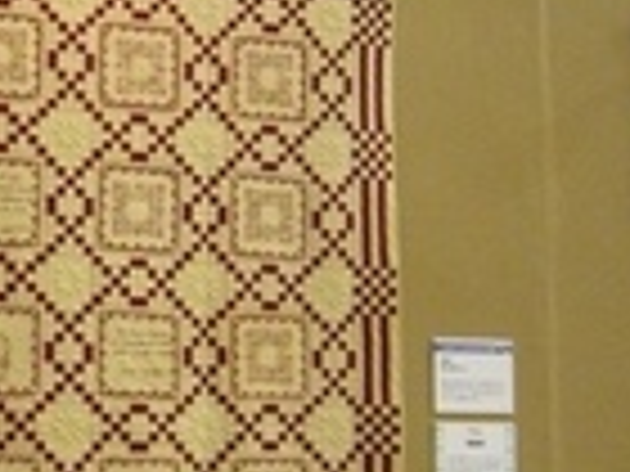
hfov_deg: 26.0
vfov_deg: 20.1
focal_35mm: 72
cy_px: 400
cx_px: 36
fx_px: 1310
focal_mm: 4.6
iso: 800
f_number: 2.8
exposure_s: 1/640
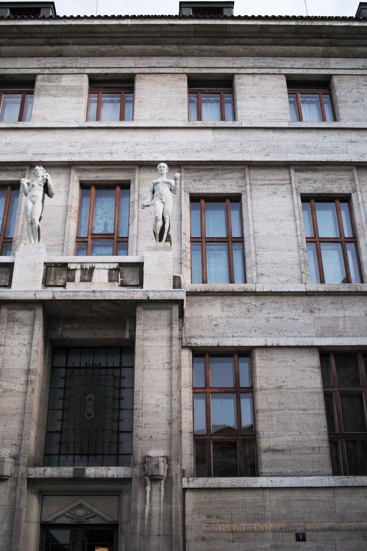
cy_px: 276
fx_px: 627
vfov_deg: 47.4
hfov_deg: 32.6
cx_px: 184
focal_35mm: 41
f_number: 2.8
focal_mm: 24.2
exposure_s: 1/1000
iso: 100
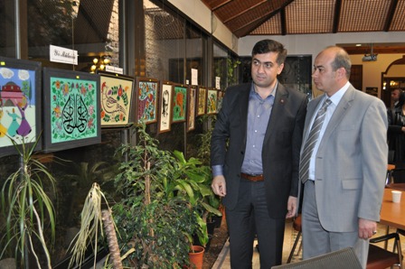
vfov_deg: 36.8
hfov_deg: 53.2
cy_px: 134
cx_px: 202
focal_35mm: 36
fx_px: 405
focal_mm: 24
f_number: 4
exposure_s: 1/60
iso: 800
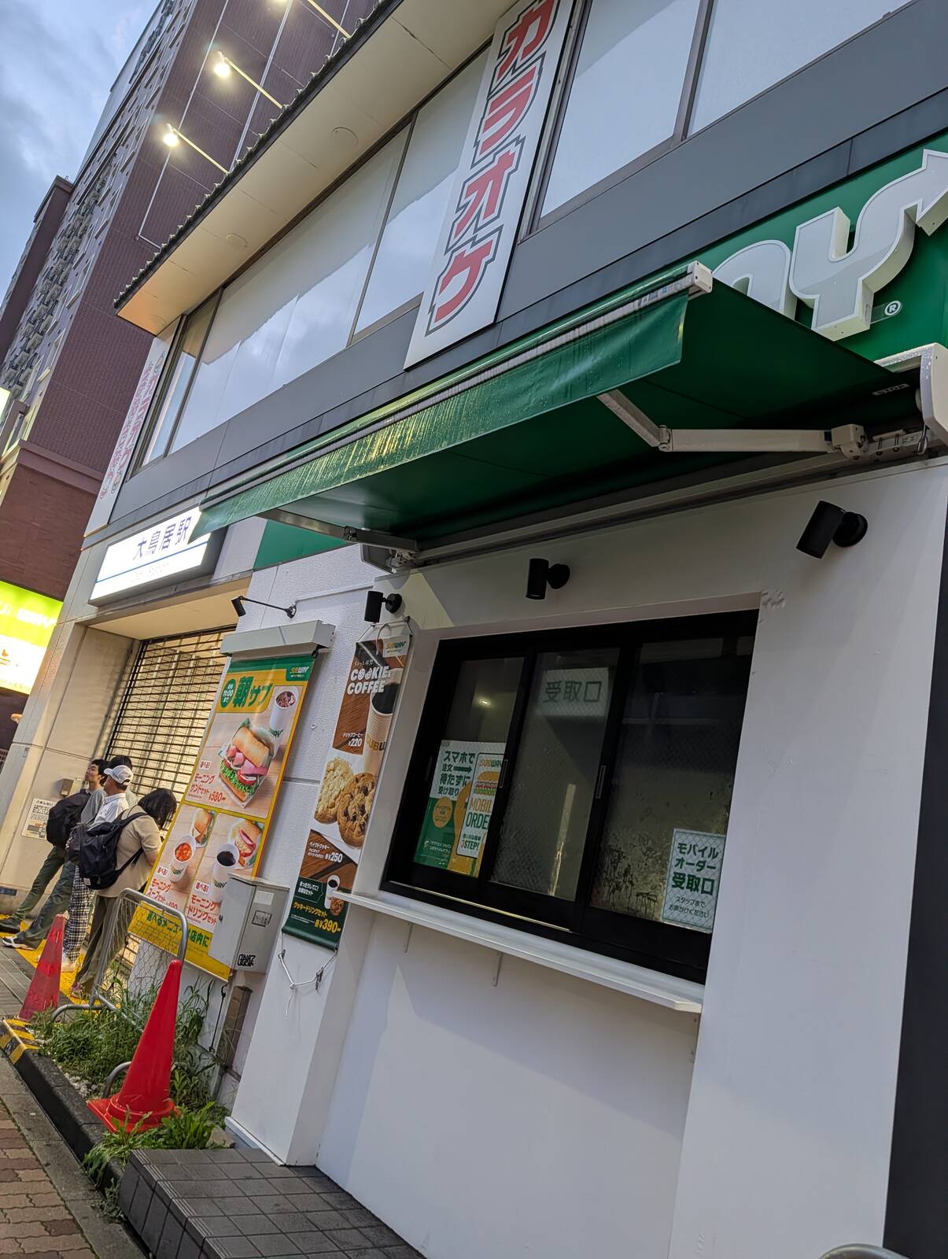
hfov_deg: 56.9
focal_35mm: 24
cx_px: 474
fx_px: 874
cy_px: 630
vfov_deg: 71.5
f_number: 1.68
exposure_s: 1/100
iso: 453
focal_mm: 6.9
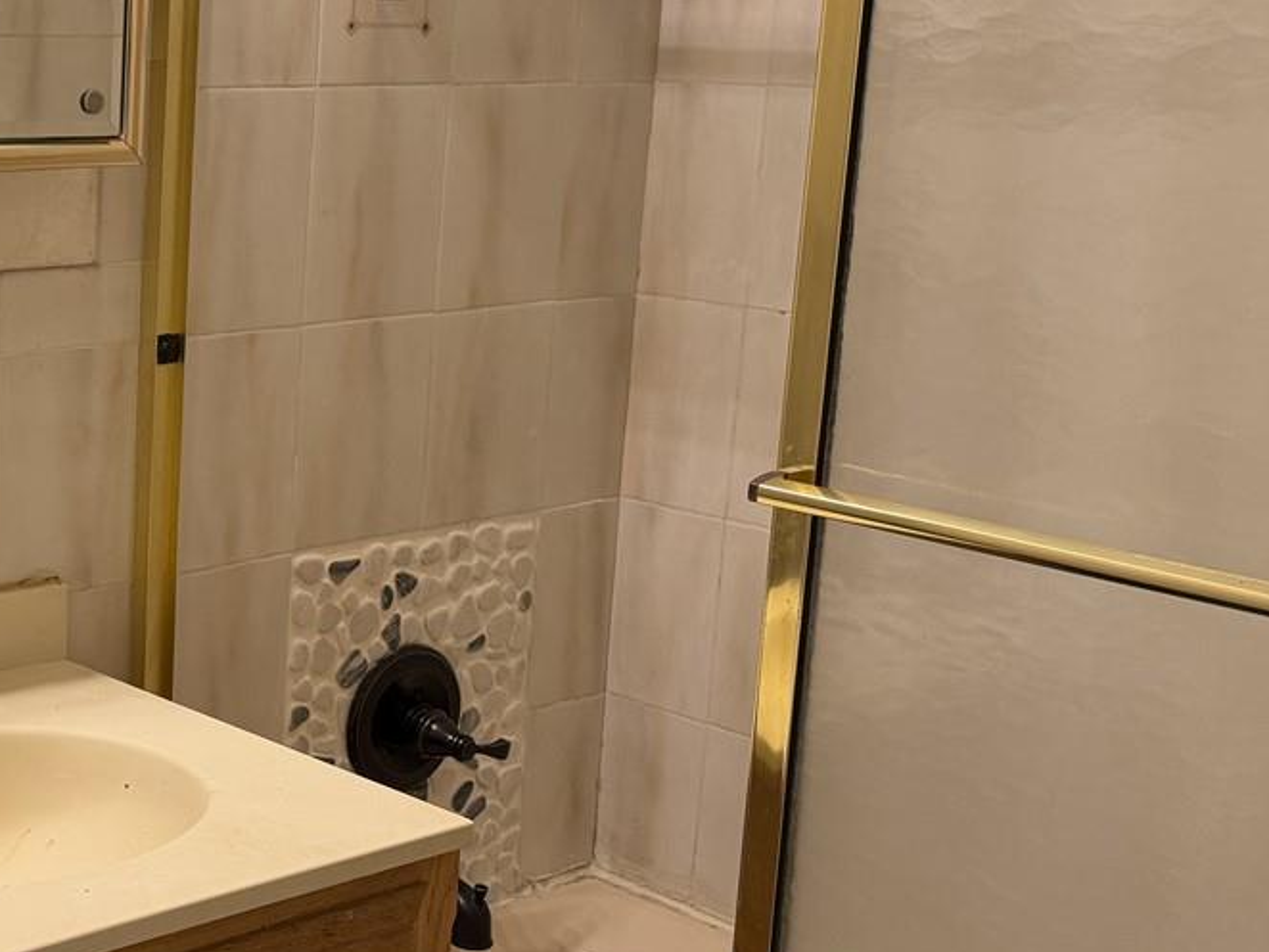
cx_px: 31
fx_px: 2127
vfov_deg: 25.2
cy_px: 441
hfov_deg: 31.0
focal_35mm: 58
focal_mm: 6.76
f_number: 1.78
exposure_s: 1/91
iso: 200
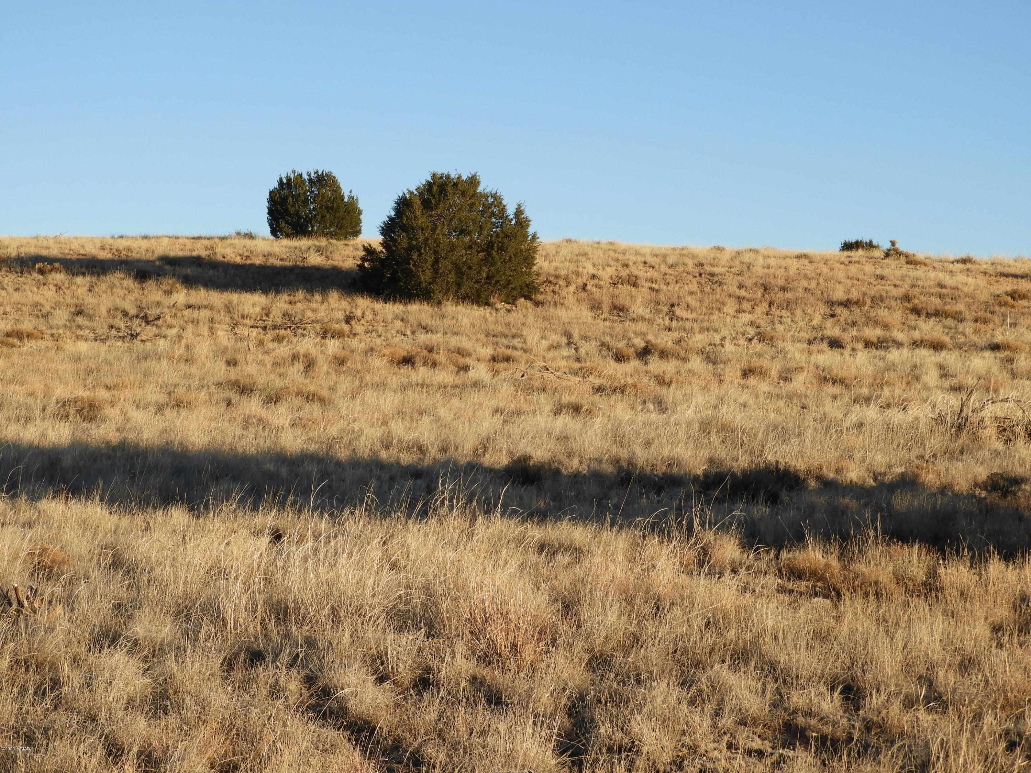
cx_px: 516
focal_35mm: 105
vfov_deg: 14.1
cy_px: 386
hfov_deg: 18.7
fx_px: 3127
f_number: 4.8
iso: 100
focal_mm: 18.8
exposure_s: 1/320
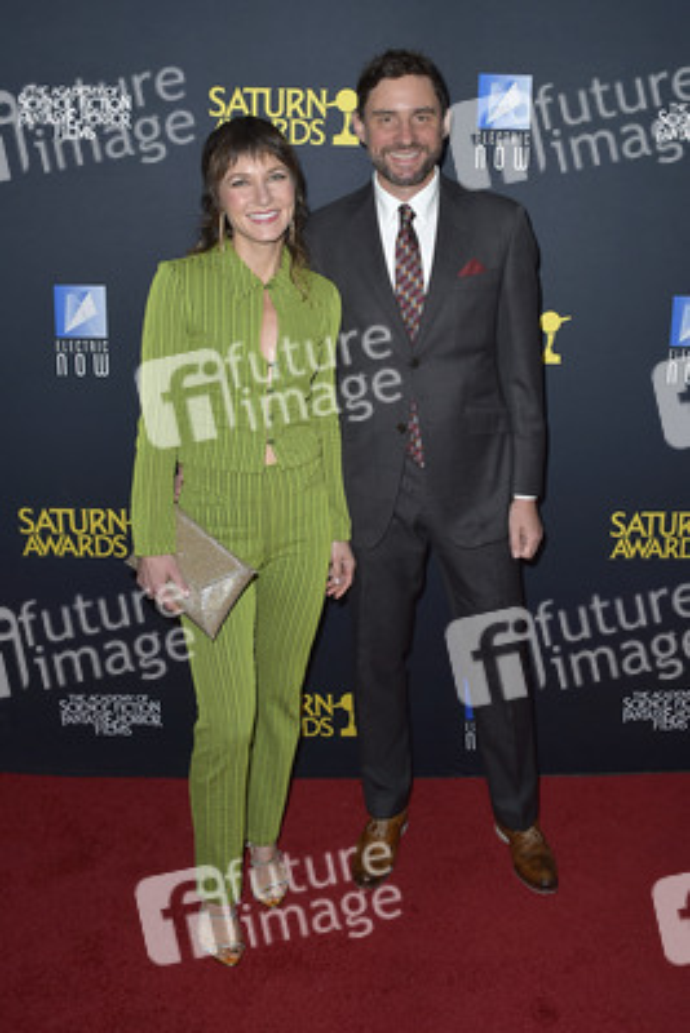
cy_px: 516
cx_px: 345
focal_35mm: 28
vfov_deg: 65.5
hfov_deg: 46.4
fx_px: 804
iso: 250
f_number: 6.3
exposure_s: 1/250
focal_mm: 28
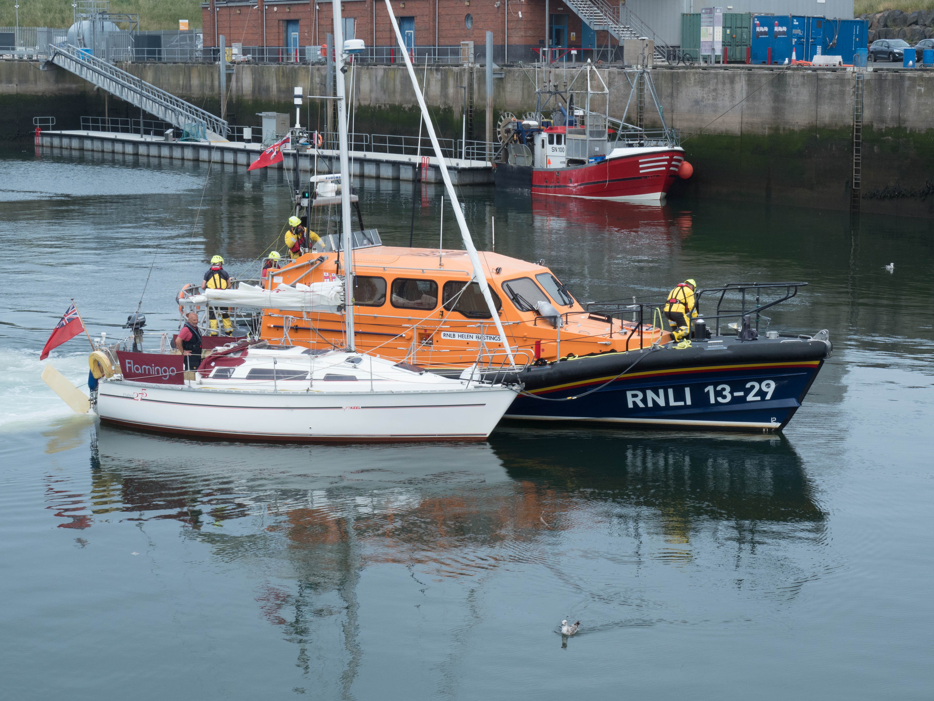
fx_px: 1673
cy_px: 350
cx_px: 467
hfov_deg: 31.2
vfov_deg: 23.7
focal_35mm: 62
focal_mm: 31
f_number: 11
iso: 400
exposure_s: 1/320
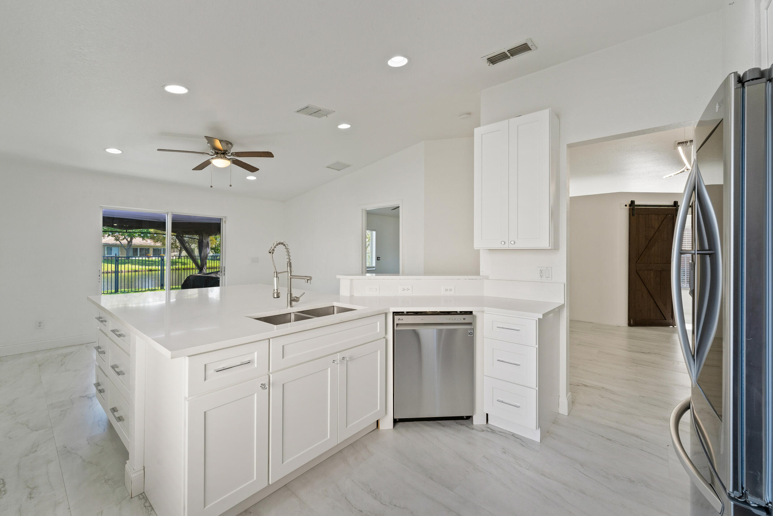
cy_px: 258
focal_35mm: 14
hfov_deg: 104.3
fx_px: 301
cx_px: 386
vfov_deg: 81.2
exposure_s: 1/30
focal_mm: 14
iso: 250
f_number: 9
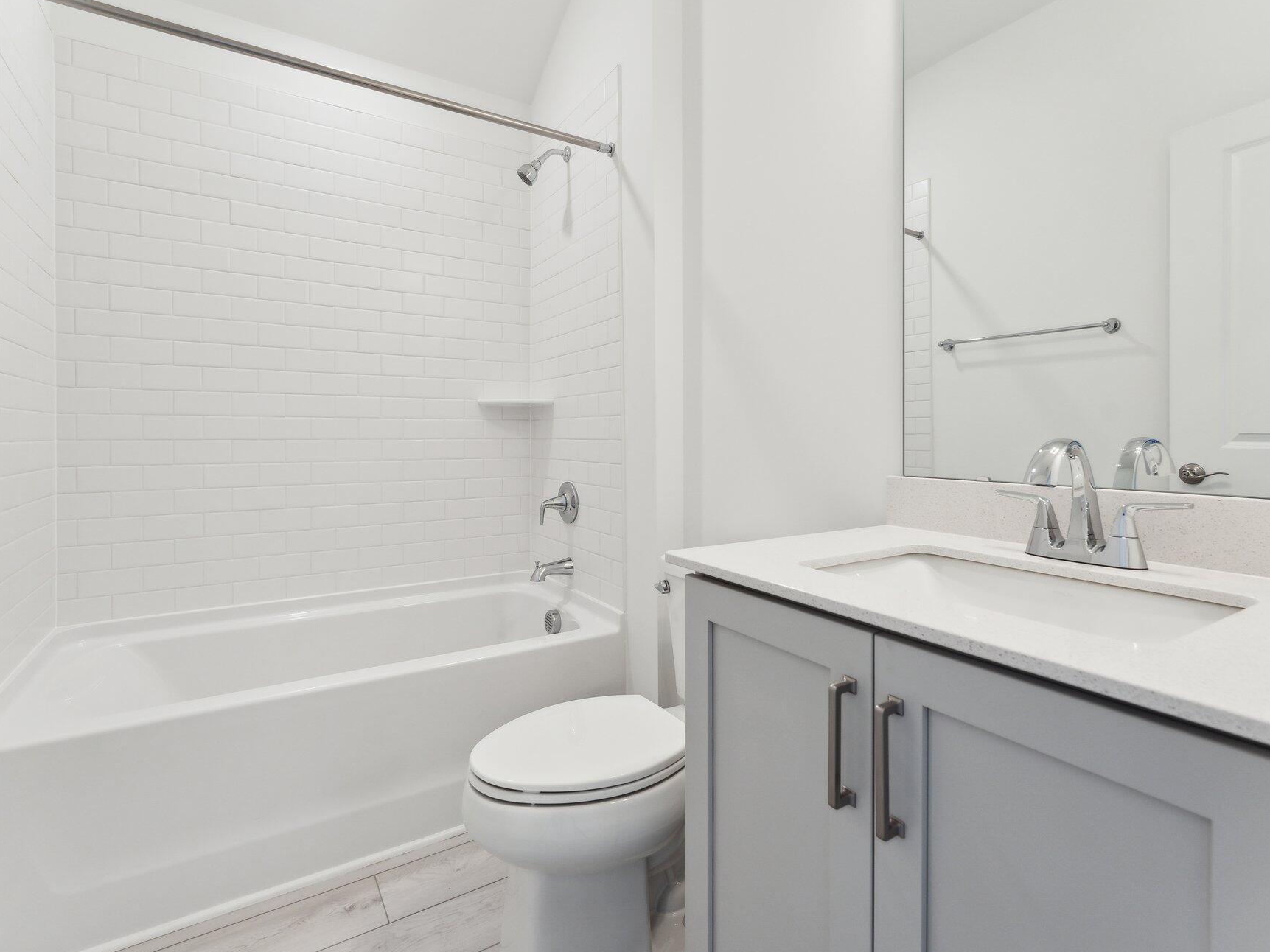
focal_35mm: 16
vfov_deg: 78.1
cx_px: 634
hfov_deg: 94.5
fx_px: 587
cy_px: 476
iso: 640
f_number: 7.1
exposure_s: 1/60
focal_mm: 14
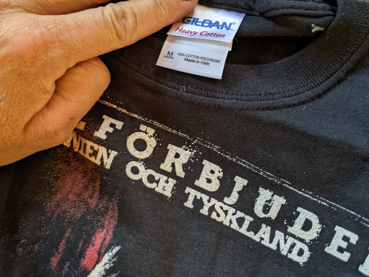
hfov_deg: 50.1
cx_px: 186
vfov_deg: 38.7
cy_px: 137
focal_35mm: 37
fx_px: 394
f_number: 1.8
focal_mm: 4.44
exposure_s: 1/43.5
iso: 546
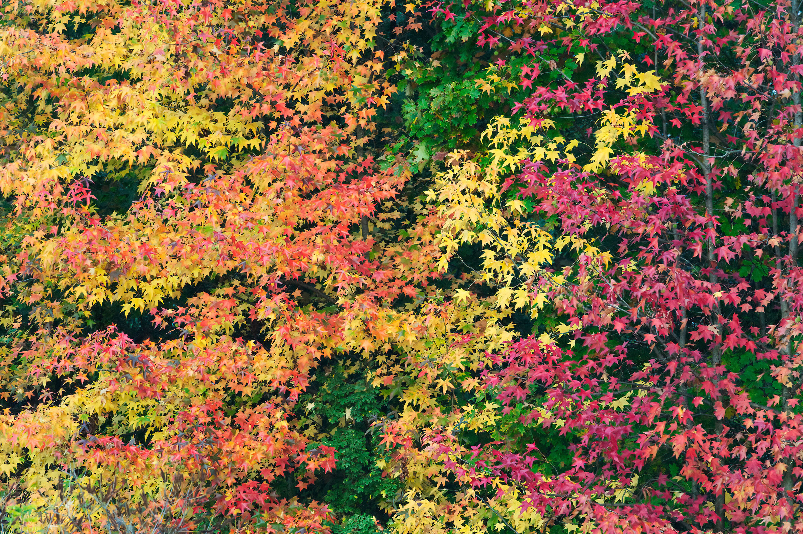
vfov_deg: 2.7
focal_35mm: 500
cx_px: 402
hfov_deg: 4.1
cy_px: 267
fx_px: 11145
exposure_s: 1/1000
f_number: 6.7
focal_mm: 500
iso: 7200
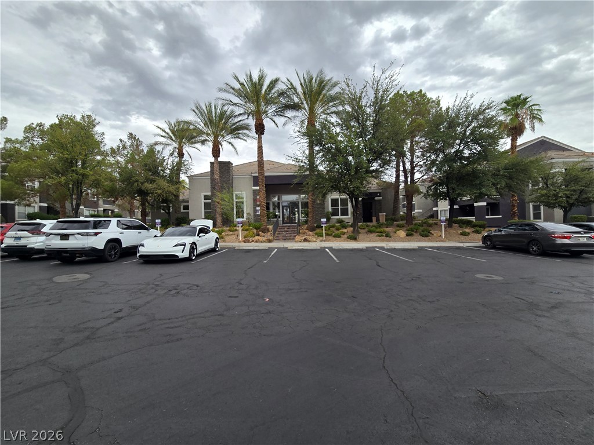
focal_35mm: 13
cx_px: 297
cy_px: 222
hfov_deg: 106.2
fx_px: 223
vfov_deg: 89.9
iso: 50
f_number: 2.2
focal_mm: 2.2
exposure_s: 1/1272
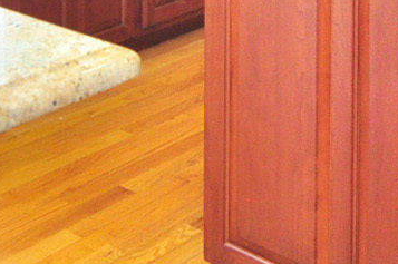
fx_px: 994
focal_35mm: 90
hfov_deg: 22.2
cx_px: 48
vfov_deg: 12.4
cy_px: -341
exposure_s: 1/60
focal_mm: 10
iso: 800
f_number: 5
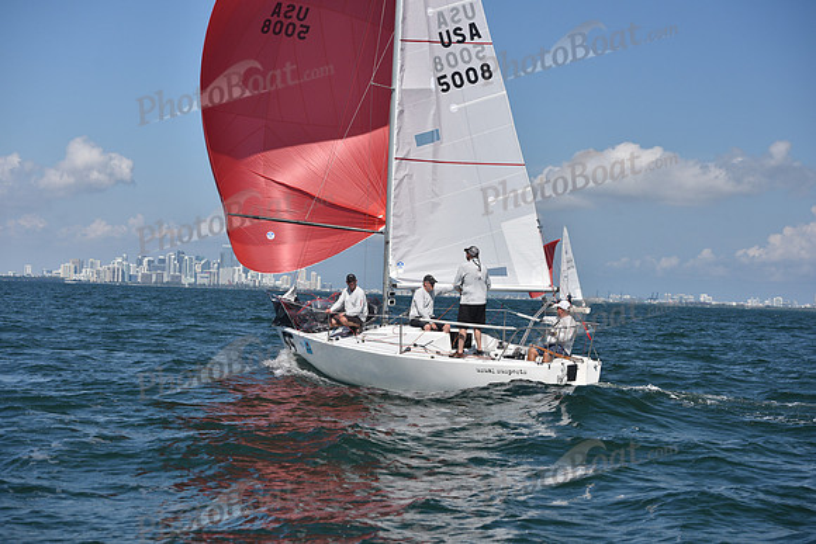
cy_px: 272
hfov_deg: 28.8
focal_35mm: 70
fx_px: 1587
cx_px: 408
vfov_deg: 19.5
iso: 250
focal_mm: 70
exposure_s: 1/1250
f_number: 5.6
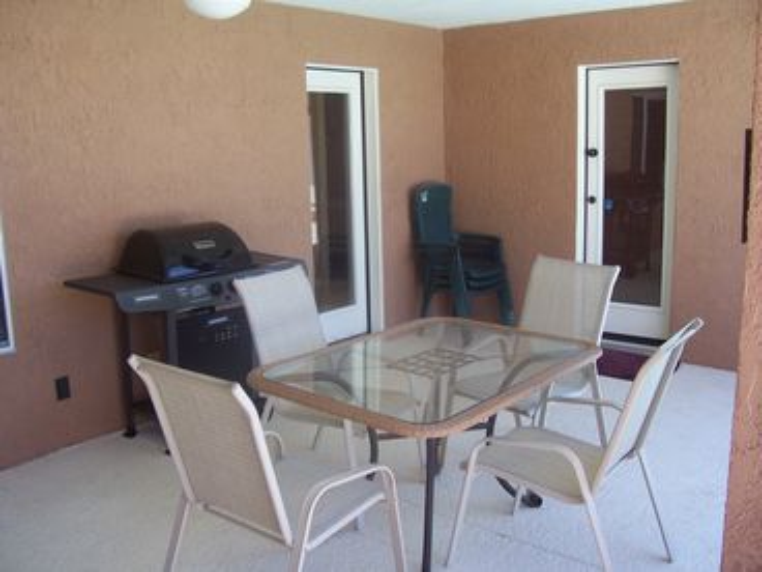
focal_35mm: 34
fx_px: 748
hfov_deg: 54.0
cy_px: 286
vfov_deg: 41.8
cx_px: 381
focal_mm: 5.6
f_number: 2.7
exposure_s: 1/180
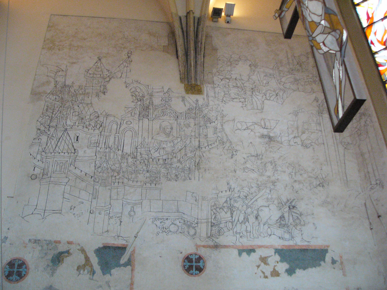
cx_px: 194
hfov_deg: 51.4
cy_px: 145
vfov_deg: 39.7
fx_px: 402
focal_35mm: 36
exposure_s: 1/40
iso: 400
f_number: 2.8
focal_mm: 6
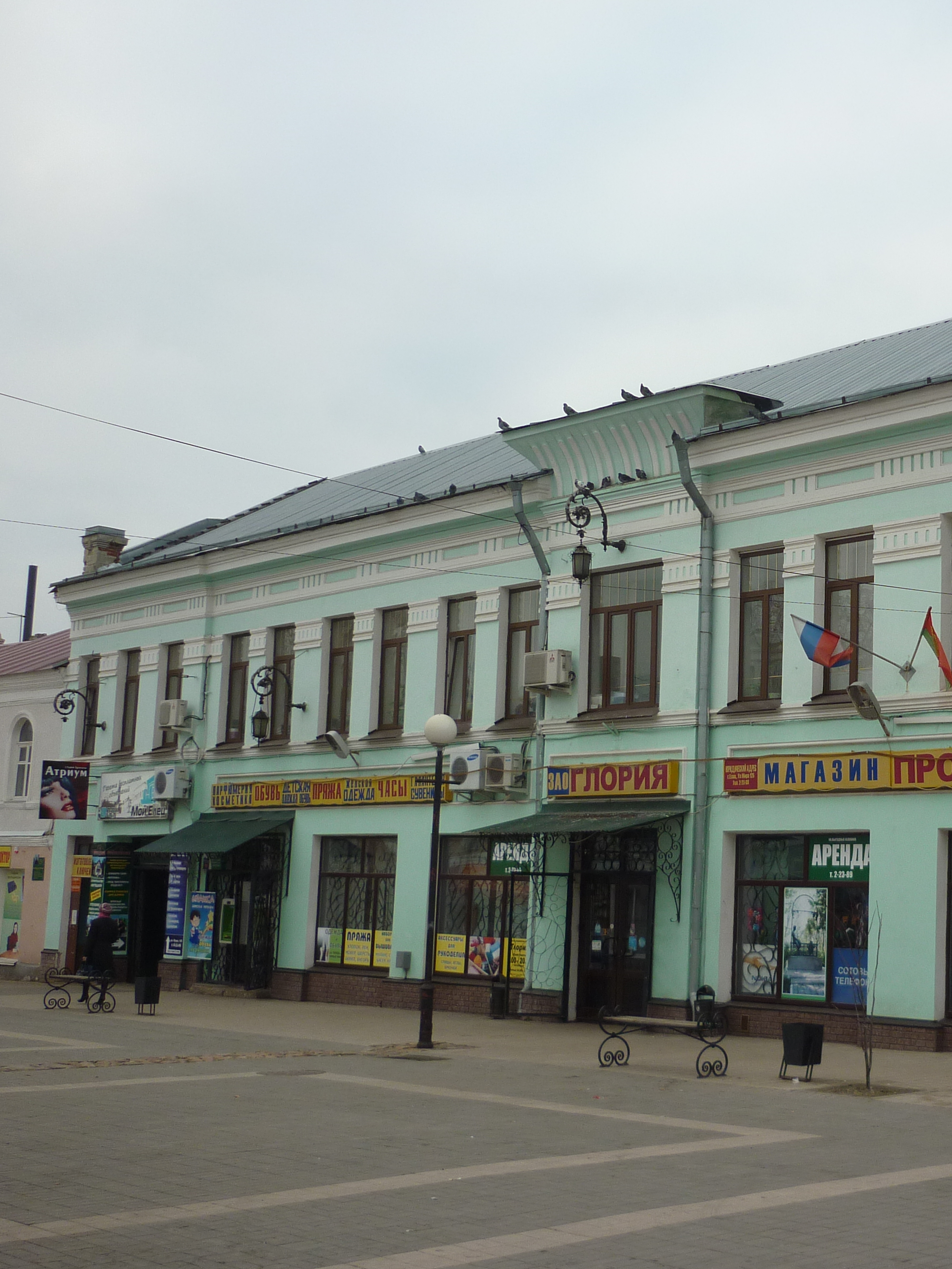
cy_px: 639
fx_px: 1650
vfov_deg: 42.1
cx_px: 830
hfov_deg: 30.9
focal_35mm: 45
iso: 80
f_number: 2.8
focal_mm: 5.5
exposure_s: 1/200
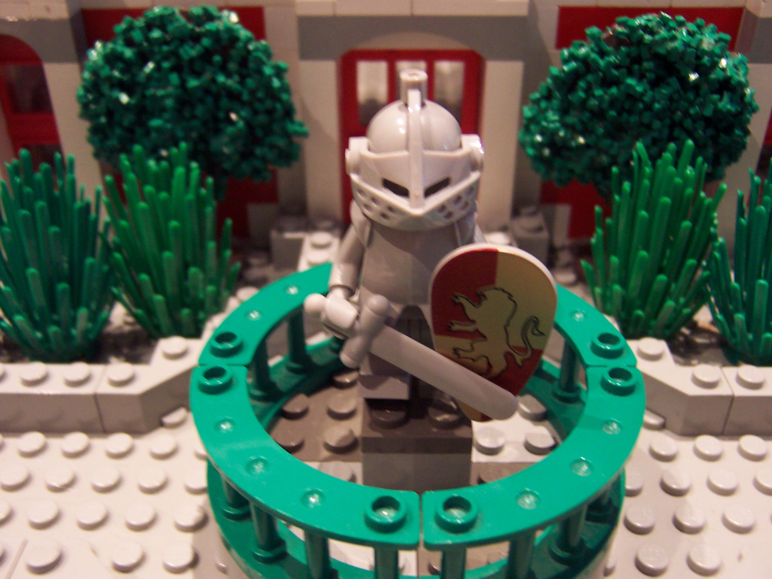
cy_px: 290
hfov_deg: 51.4
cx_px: 386
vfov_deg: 39.7
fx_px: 803
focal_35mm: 36
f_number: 2.8
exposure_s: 1/8
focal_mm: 5.6
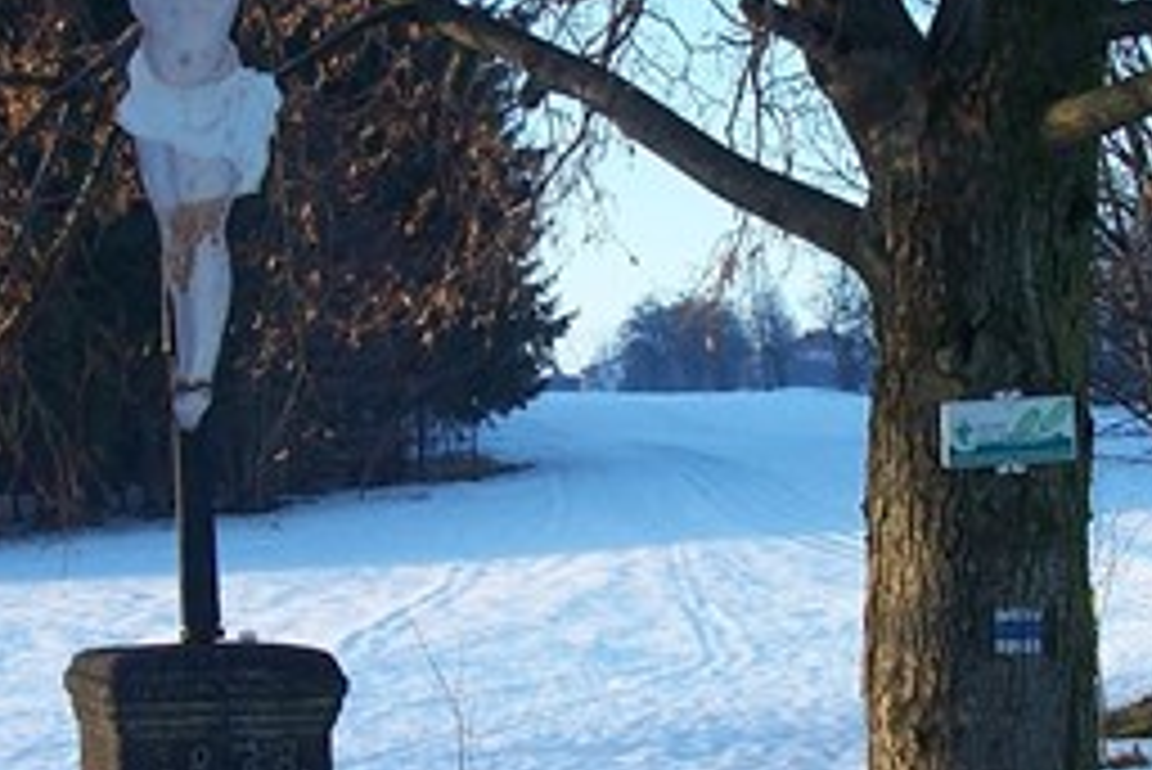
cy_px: 446
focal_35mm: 91
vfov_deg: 15.0
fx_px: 2914
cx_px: 608
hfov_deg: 22.4
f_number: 2.8
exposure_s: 1/250
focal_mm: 6
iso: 80
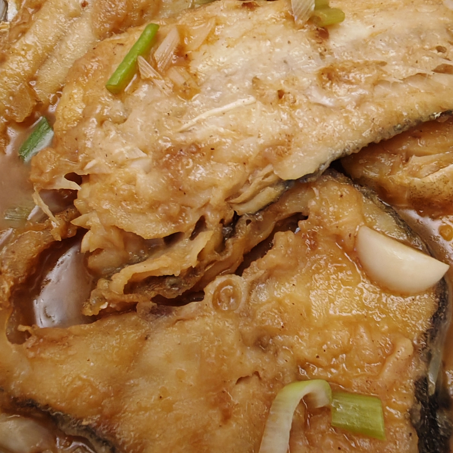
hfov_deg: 47.2
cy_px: 206
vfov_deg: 47.2
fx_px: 518
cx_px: 237
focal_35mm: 35
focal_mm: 1.96
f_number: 2.2
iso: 320
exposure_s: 1/25
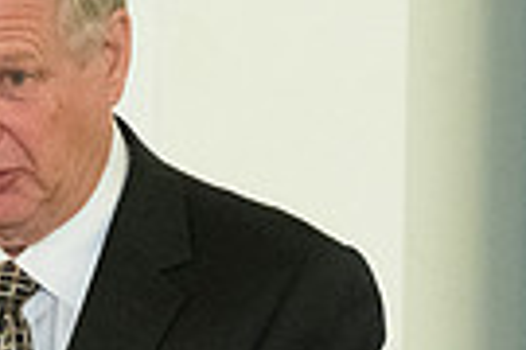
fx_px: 18861
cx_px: -187
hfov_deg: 1.6
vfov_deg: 1.1
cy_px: 299
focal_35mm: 1291
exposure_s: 1/400
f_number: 4.5
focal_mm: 200
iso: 3200
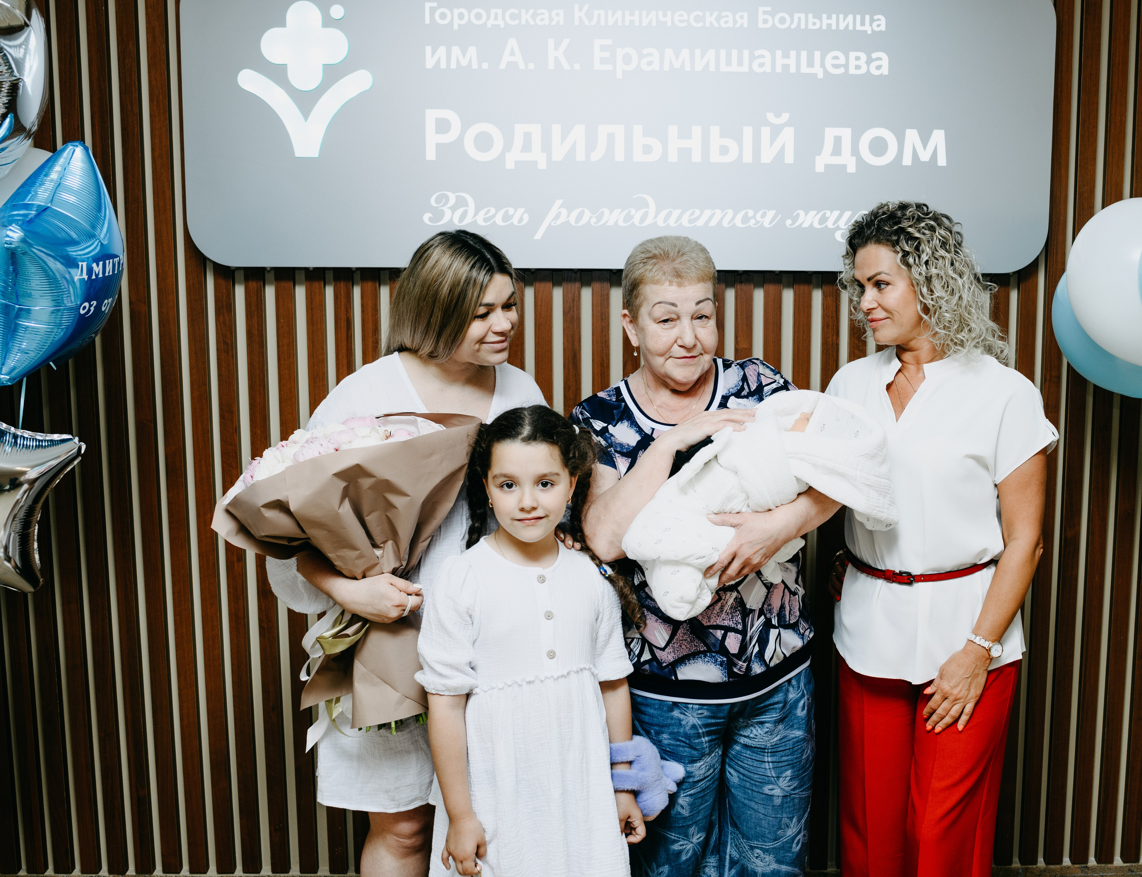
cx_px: 712
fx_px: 1385
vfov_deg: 35.1
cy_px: 475
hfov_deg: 44.5
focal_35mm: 42
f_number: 4
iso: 200
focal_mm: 35
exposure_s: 1/160
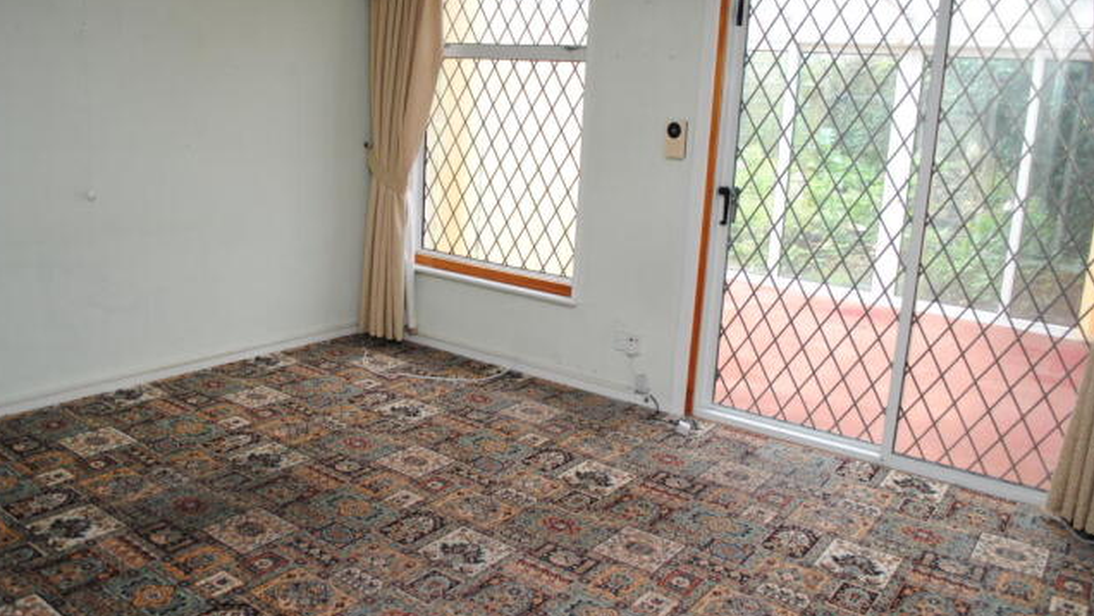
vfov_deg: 40.1
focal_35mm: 29
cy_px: 273
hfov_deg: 66.1
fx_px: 841
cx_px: 538
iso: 200
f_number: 4
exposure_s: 1/60
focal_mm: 18
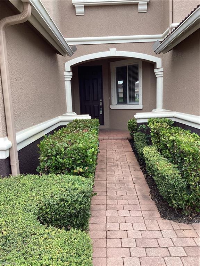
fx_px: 239
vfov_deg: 58.4
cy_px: 133
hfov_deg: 45.4
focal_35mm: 31
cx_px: 100
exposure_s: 1/237
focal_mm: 3.3
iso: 25
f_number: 2.4
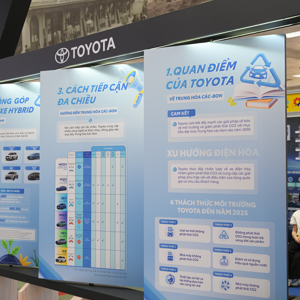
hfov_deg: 30.9
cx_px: 103
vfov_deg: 31.1
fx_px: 539
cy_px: 150
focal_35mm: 55
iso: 640
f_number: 5
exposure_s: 1/50
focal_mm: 43
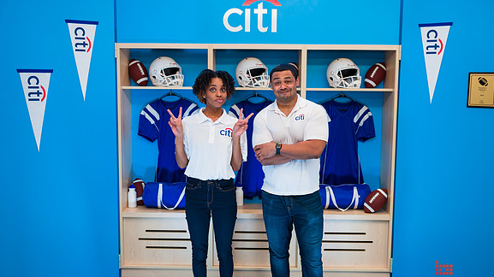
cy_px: 140
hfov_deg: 50.5
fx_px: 524
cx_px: 247
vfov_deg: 29.7
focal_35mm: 40
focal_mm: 38
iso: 640
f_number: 4
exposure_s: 1/200
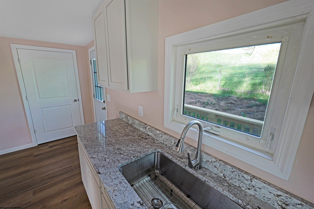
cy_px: 104
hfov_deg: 104.3
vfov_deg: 81.2
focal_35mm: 14
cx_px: 157
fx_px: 122
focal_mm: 14
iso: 320
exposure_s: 1/60
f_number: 4
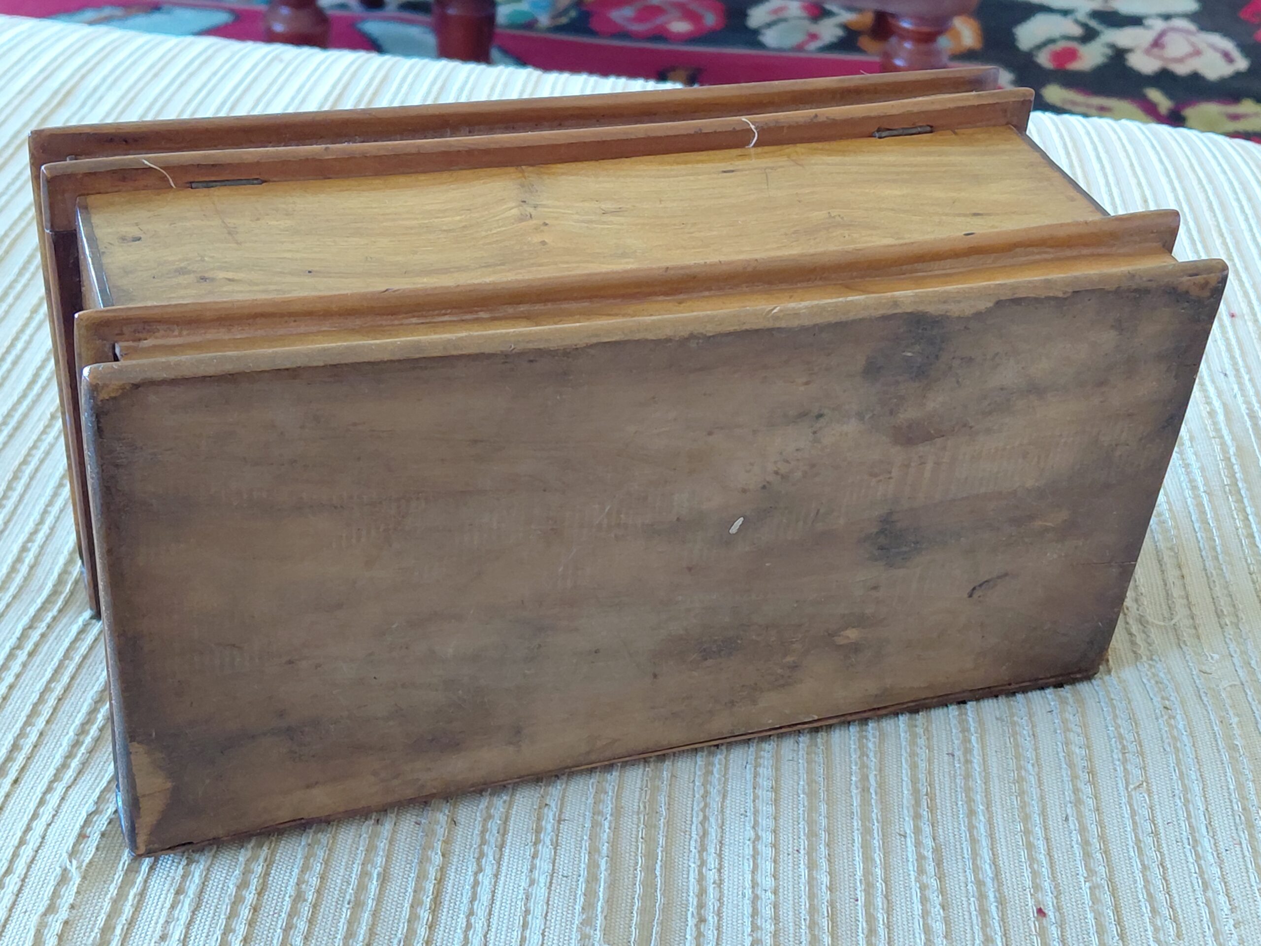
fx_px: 911
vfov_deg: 54.9
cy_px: 473
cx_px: 630
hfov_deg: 69.4
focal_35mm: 25
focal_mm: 4.69
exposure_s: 1/40
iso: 320
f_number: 1.8
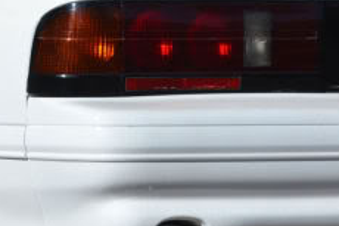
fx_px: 2258
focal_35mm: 240
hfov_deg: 8.6
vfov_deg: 5.7
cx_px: 125
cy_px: 82
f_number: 9
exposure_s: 1/320
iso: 100
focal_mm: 46
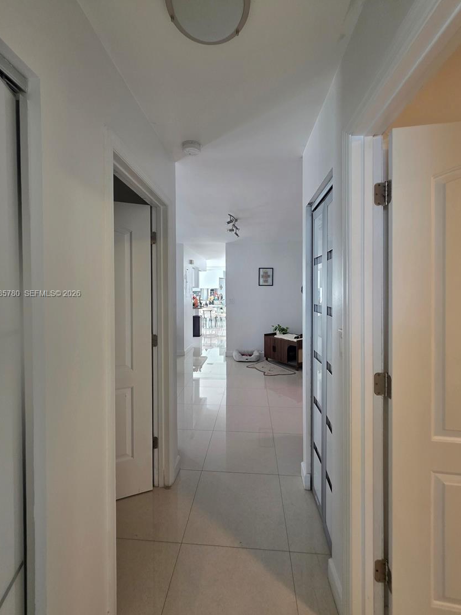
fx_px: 248
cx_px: 227
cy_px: 294
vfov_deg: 102.0
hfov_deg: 85.7
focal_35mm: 14
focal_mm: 2.2
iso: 160
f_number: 1.9
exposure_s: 1/60
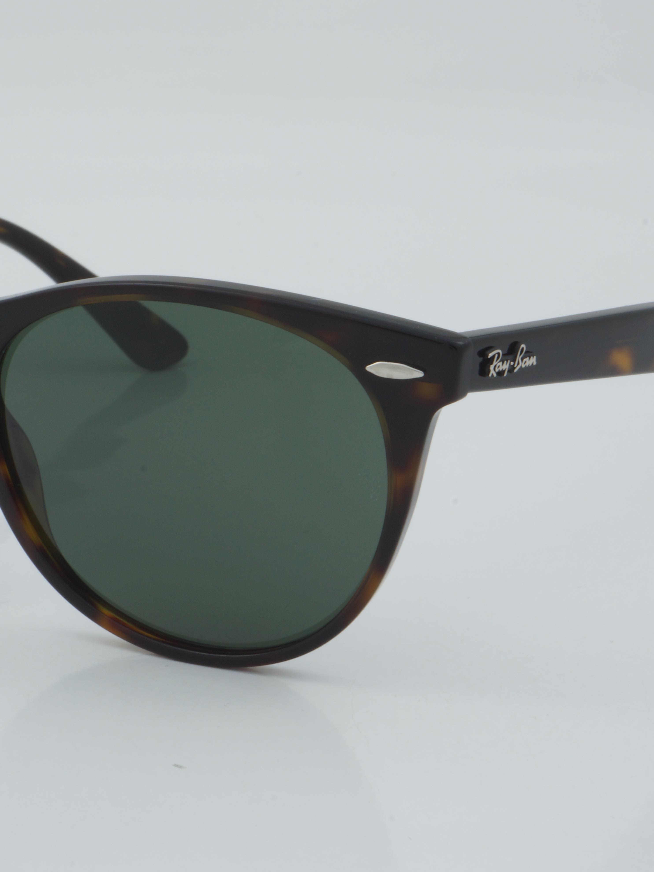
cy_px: 434
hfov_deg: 13.5
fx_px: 2746
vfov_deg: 18.0
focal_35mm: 109
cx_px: 185
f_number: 29
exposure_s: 1/4
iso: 100
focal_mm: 50
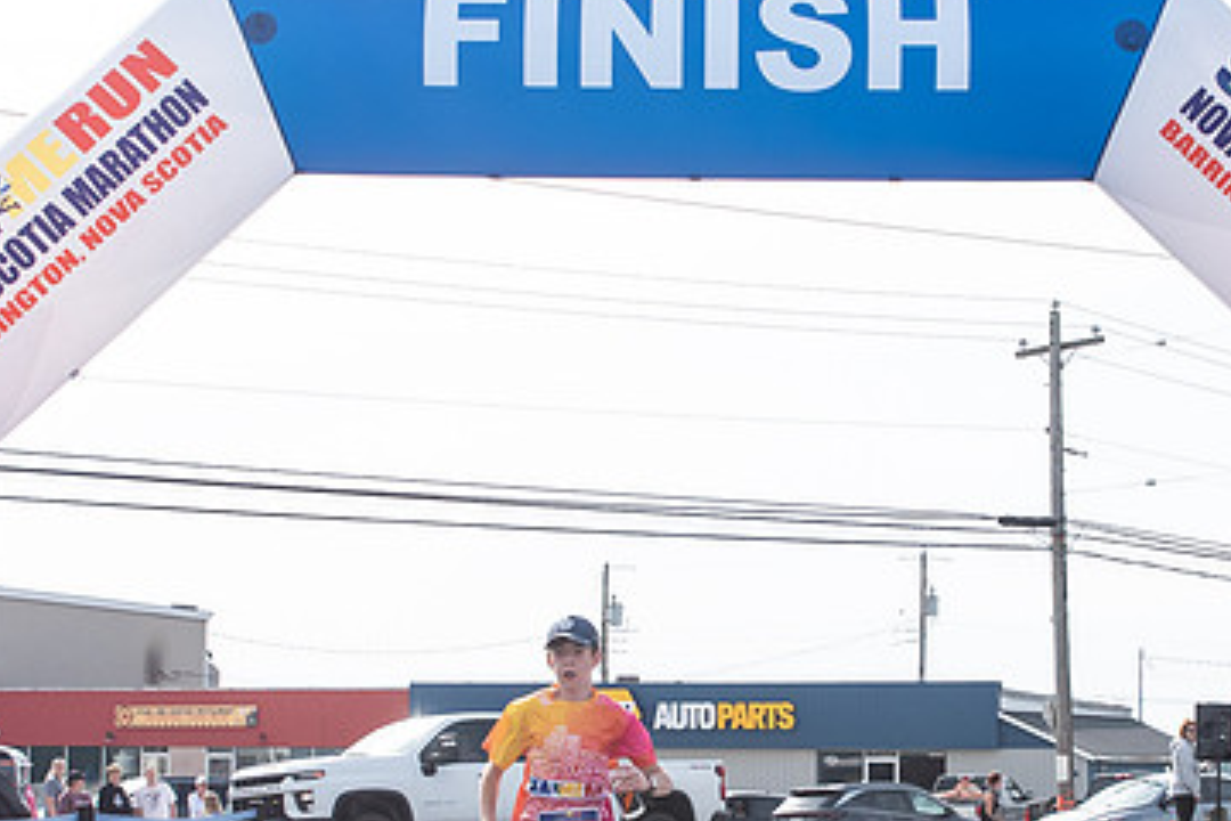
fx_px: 3248
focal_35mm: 95
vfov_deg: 14.4
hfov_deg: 21.4
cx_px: 763
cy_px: 541
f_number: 4
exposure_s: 1/3200
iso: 800
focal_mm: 32
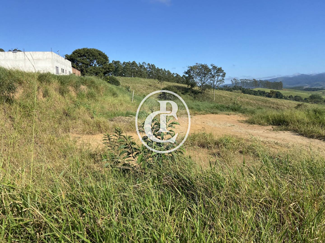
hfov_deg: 67.3
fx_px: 244
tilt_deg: -8.5
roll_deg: +1.4
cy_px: 122
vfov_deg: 53.1
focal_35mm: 26
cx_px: 162
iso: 32
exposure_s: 1/2410
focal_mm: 4.25
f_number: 1.8
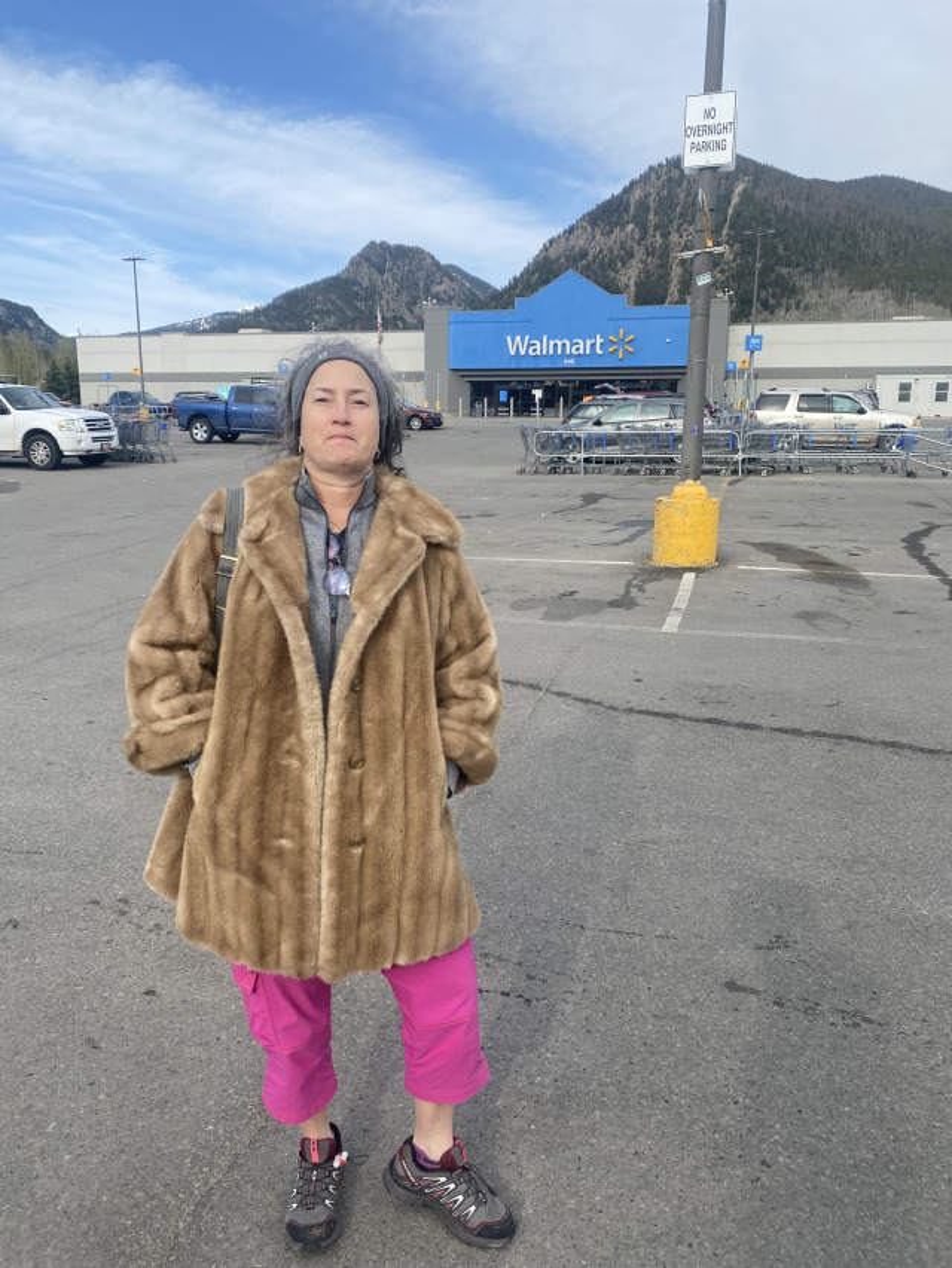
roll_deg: -0.1
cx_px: 476
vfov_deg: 67.3
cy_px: 634
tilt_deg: -12.5
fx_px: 953
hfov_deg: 53.1
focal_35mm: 26
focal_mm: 4.25
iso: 32
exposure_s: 1/1701
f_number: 1.8
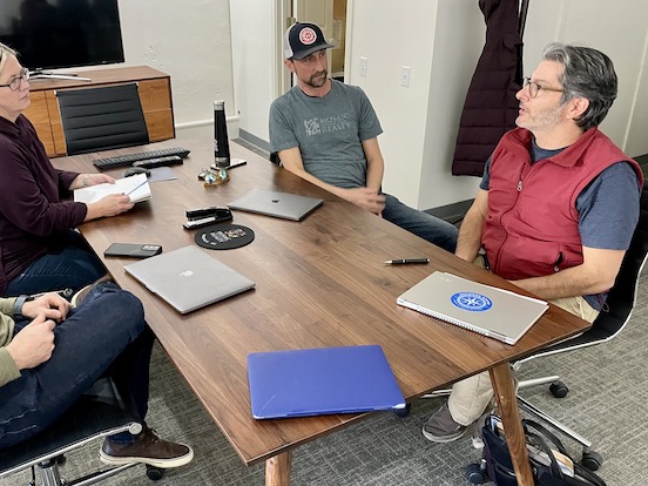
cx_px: 272
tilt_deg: -25.1
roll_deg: +1.3
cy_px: 259
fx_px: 618
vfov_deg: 42.9
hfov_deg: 55.1
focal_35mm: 33
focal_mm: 4.2
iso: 400
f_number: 1.6
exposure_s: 1/60
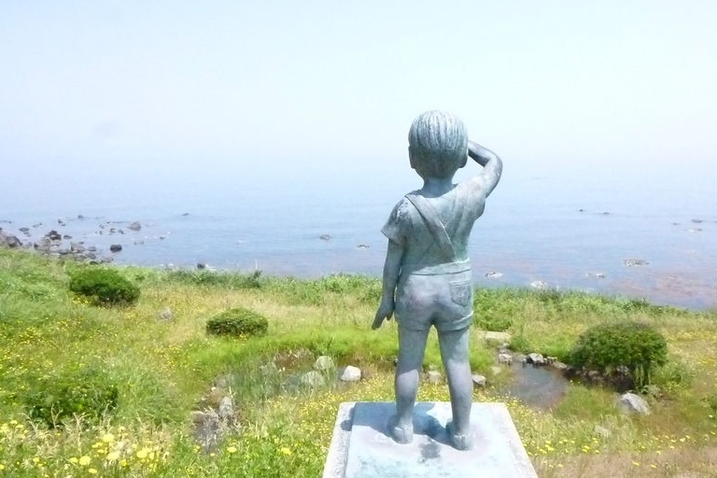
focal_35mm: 26
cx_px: 372
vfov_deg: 49.5
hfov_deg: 69.4
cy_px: 225
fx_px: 518
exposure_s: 1/2000
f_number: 6.3
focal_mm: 4.3
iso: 1600
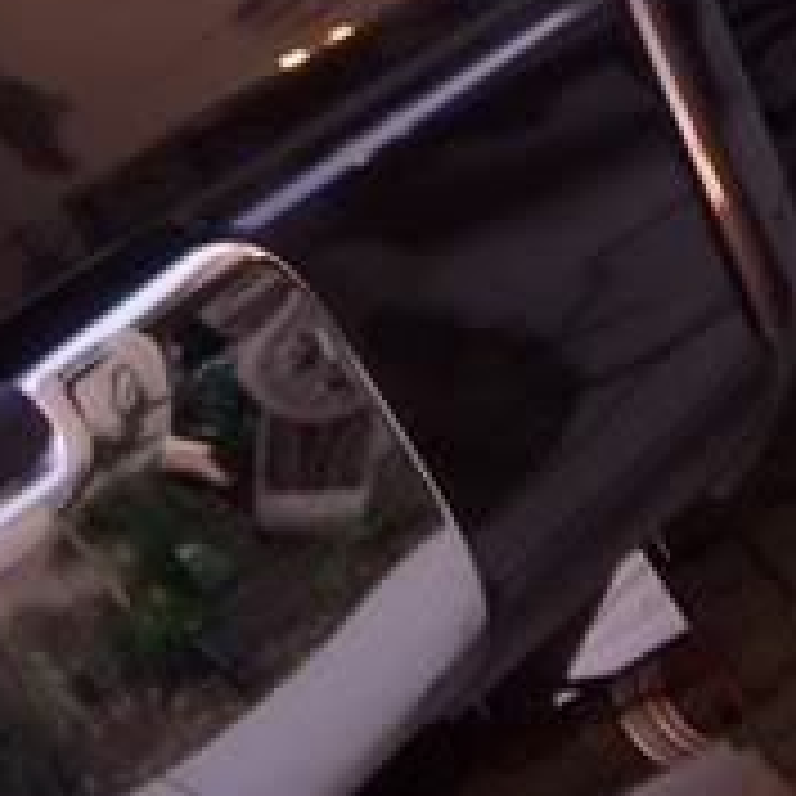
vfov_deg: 14.6
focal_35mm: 115
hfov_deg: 15.1
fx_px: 2992
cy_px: -211
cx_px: 598
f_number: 3
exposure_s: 1/6
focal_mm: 6
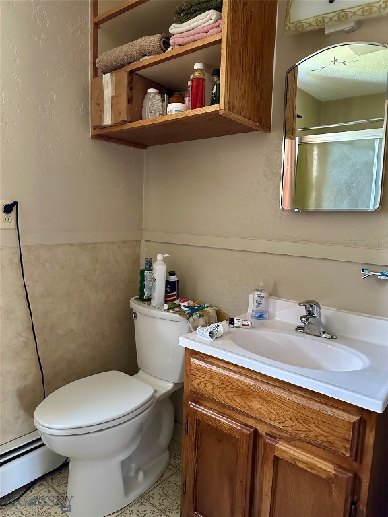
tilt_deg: -6.5
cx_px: 194
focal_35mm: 24
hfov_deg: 56.8
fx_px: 359
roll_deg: -2.0
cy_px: 258
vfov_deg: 71.6
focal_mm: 6.86
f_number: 1.78
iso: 1000
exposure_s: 1/58
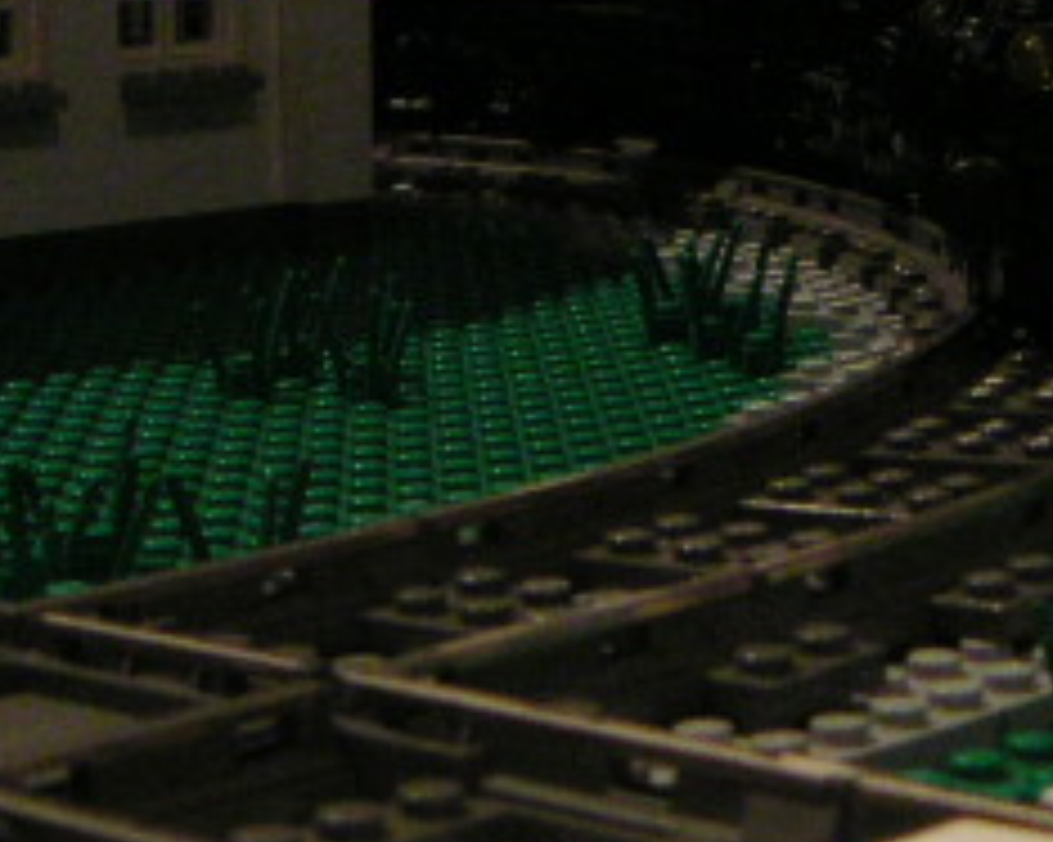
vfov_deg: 14.3
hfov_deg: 17.9
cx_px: 608
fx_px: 3333
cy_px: 149
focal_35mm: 107
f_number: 2.9
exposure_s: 1/30
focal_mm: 5.3
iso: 400
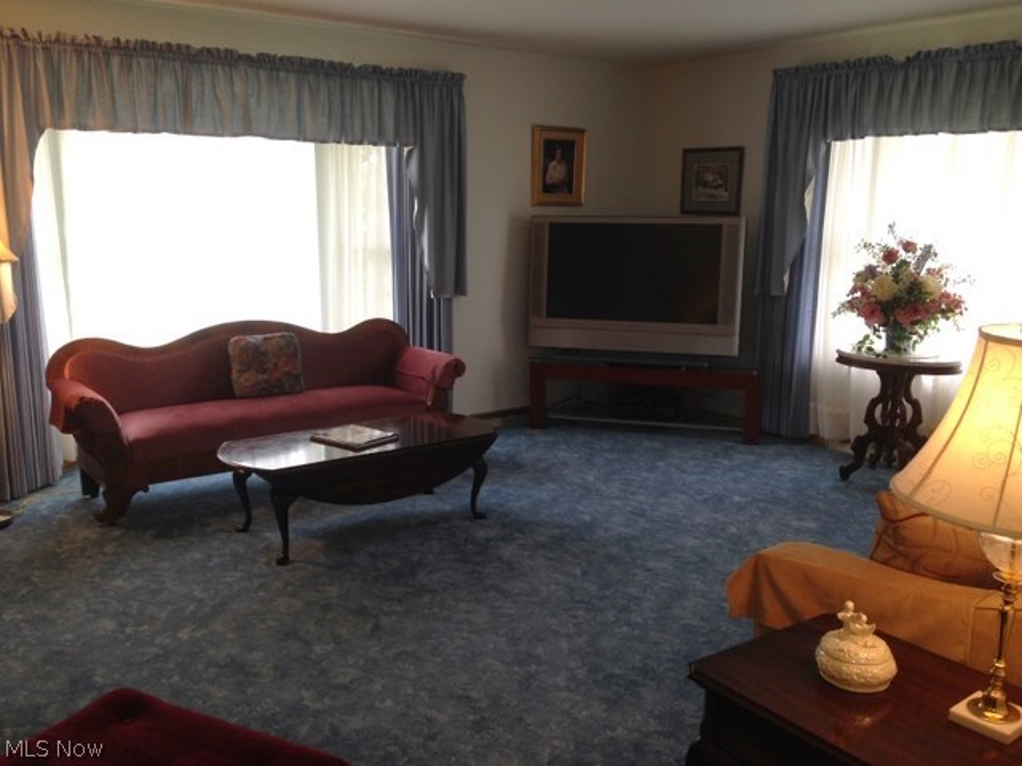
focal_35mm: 33
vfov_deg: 42.9
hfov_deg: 55.4
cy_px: 383
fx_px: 974
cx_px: 511
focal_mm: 4.12
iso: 64
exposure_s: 1/20
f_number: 2.4
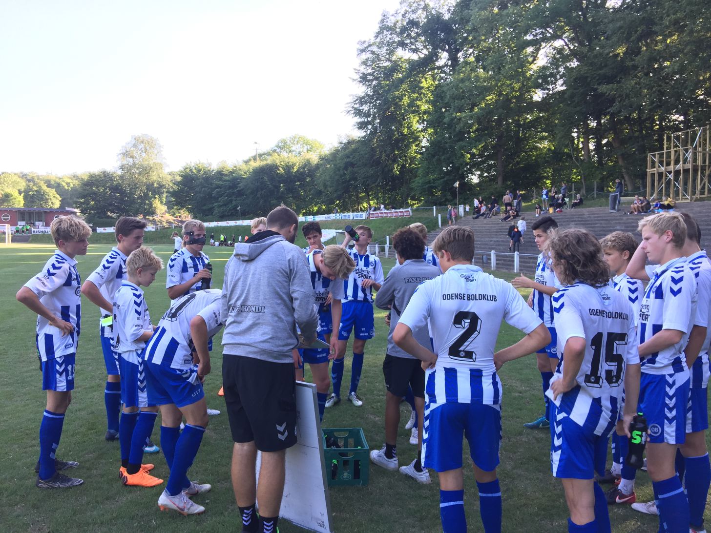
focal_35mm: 29
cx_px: 356
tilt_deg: -2.5
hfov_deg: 61.7
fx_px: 596
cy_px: 266
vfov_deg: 48.2
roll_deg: -1.4
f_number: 2.2
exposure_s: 1/117
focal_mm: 4.15
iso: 32
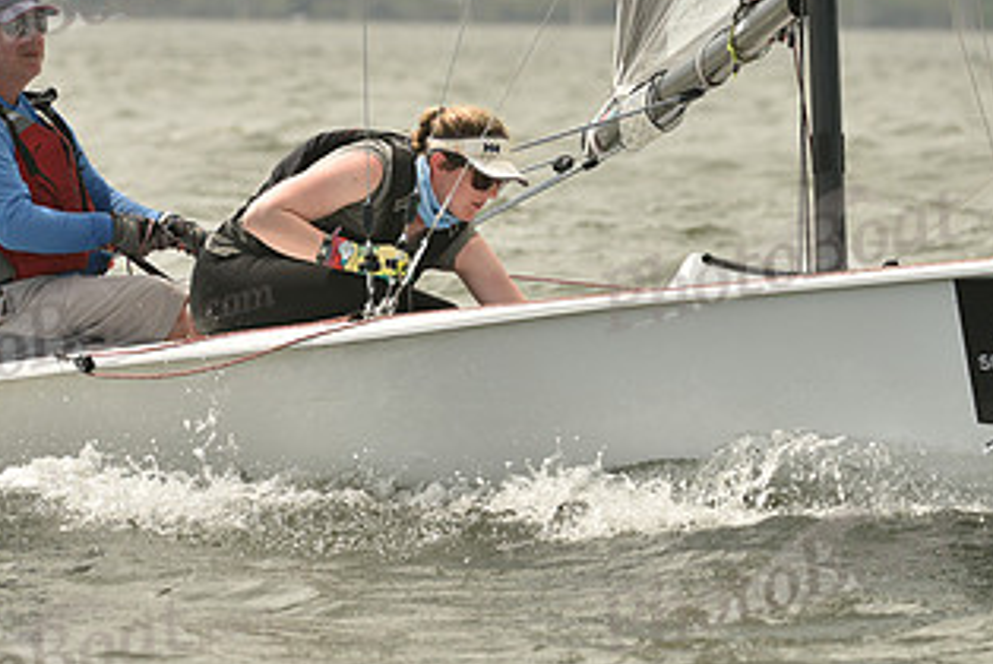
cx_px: 440
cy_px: 131
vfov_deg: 3.7
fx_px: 10187
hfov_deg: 5.6
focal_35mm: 369
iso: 320
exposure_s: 1/2000
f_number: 5
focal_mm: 200
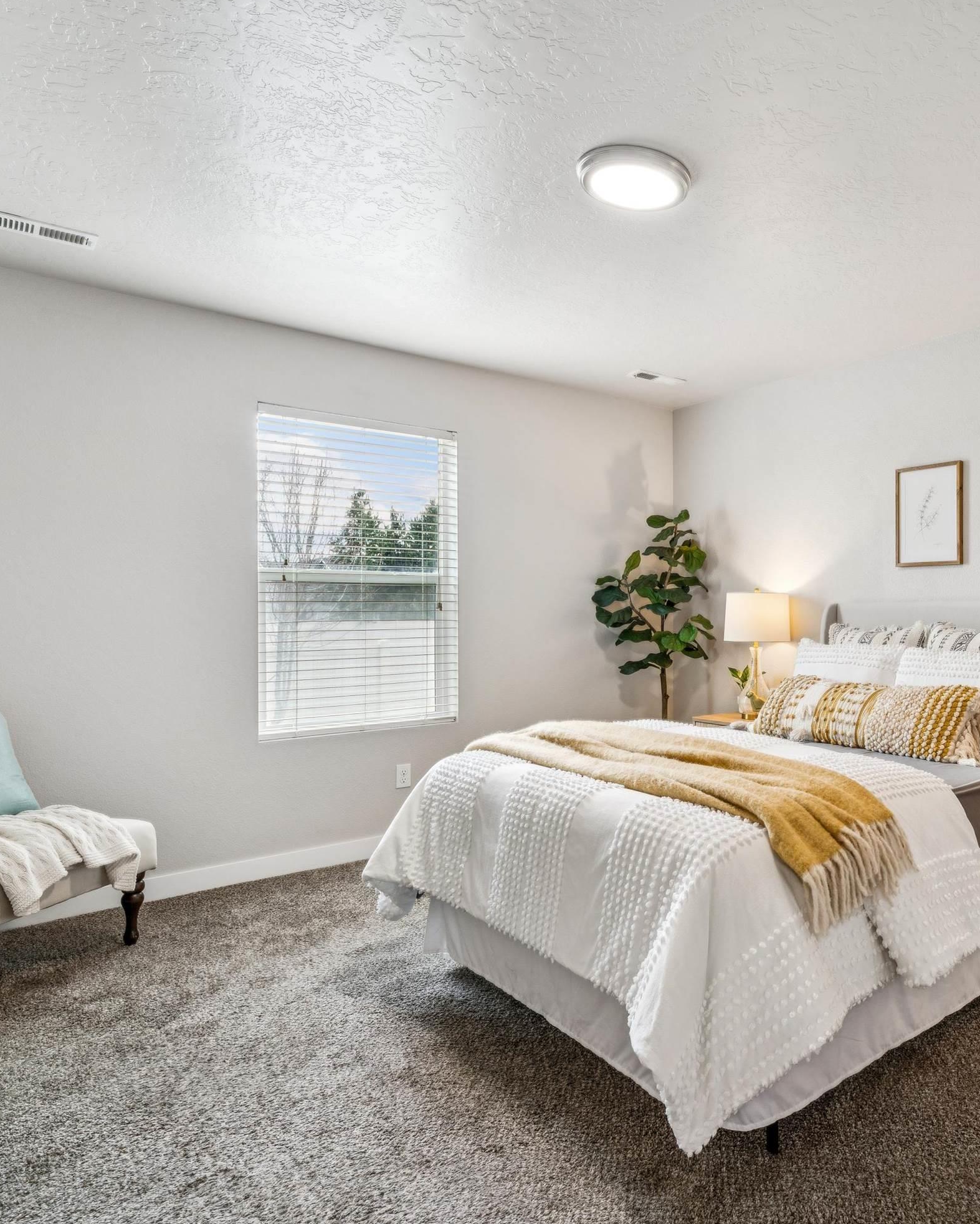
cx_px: 804
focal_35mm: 23
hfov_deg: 55.6
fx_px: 840
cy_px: 610
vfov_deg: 72.2
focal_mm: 15.8
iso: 400
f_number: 13
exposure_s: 1/13
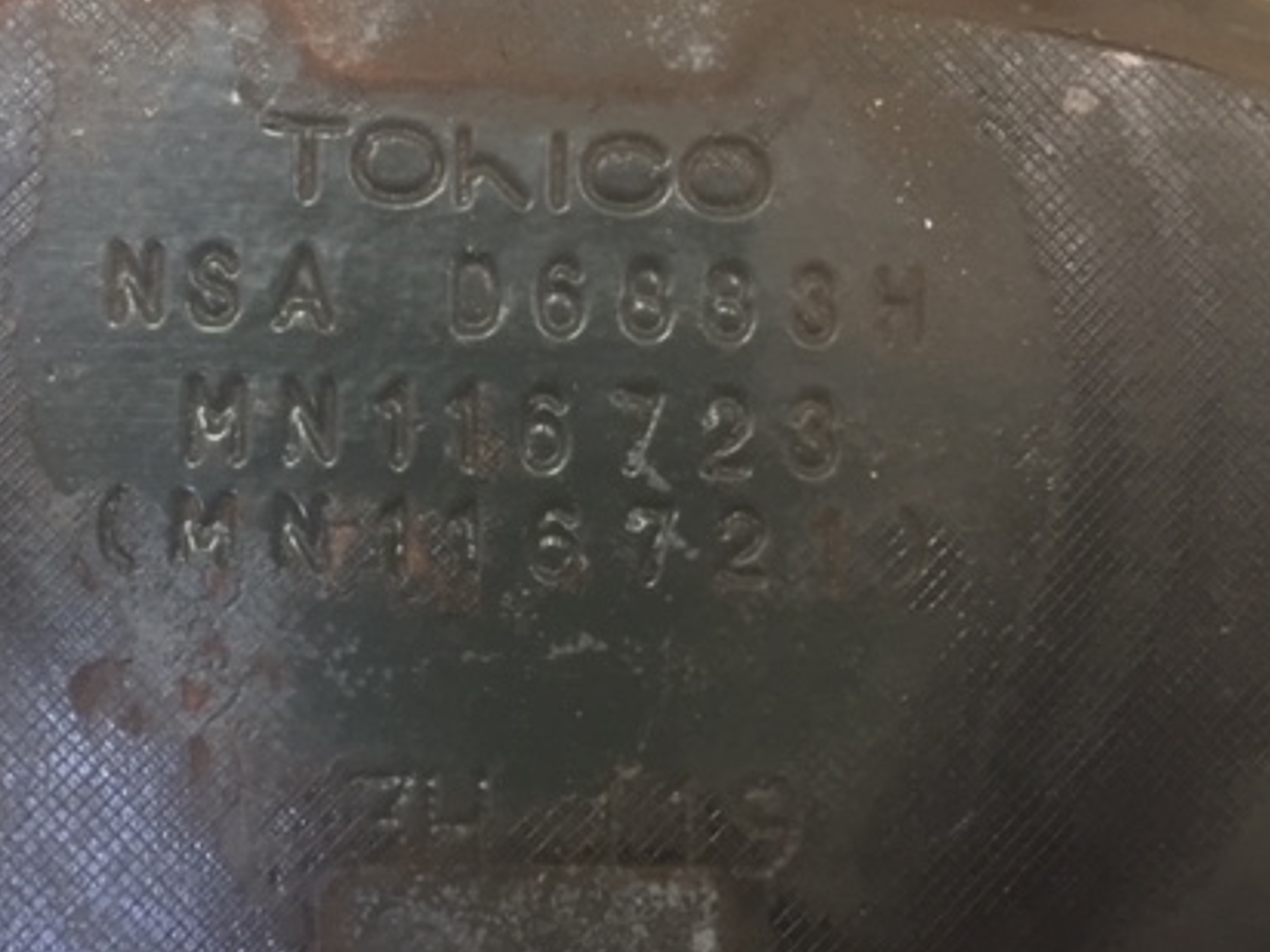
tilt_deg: -50.8
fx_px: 1651
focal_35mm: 45
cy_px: 299
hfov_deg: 41.0
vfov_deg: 31.9
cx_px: 336
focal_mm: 4.15
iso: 100
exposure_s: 1/33
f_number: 2.2
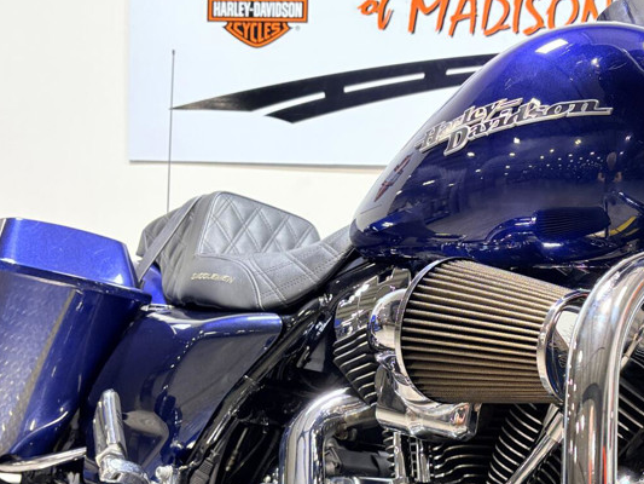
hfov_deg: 36.5
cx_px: 421
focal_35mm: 52
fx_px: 968
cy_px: 344
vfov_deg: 27.8
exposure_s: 1/120
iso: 80
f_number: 1.6
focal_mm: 5.96
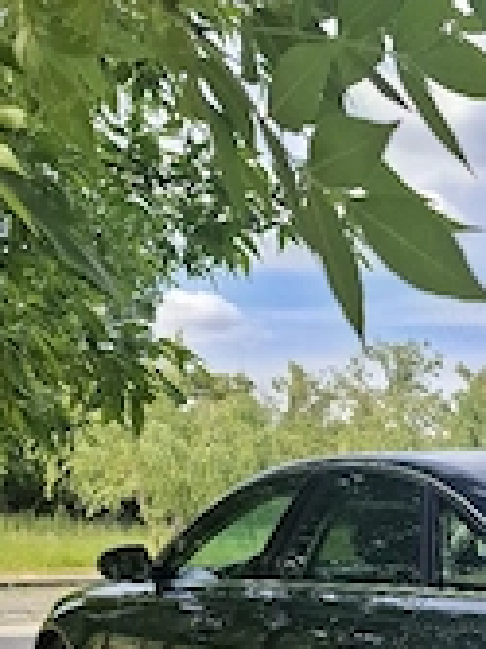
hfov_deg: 24.6
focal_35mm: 55
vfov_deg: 31.9
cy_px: 668
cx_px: 544
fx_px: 1031
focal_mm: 5.54
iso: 50
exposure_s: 1/1429
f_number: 1.8
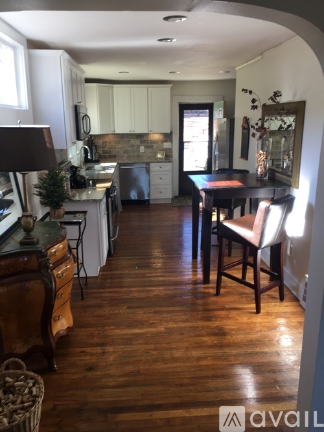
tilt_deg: -13.8
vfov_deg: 61.7
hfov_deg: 48.2
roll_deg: +0.1
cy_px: 216
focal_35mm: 29
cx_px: 162
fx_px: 362
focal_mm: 4.15
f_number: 2.2
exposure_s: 1/60
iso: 32
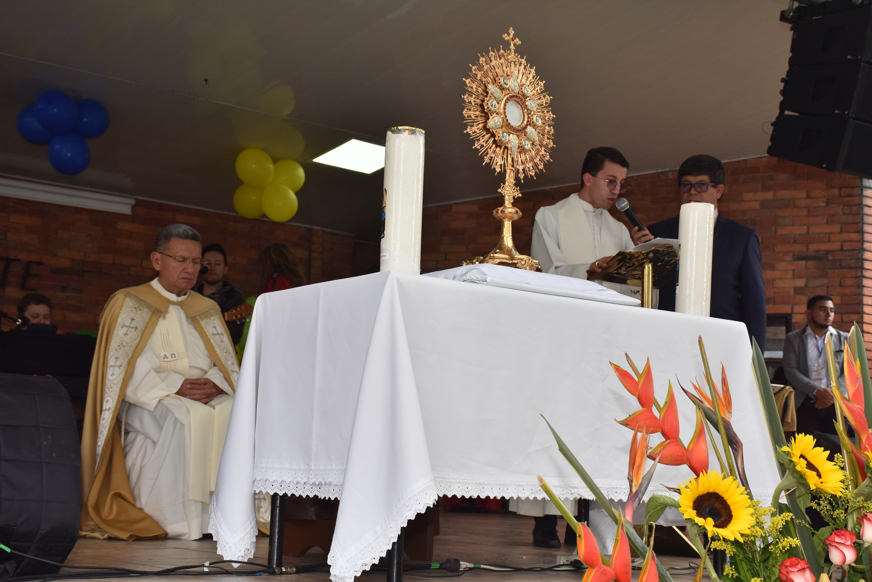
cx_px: 436
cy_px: 291
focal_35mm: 57
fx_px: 1381
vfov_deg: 23.8
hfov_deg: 35.0
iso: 160
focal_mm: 38
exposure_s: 1/160
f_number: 7.1
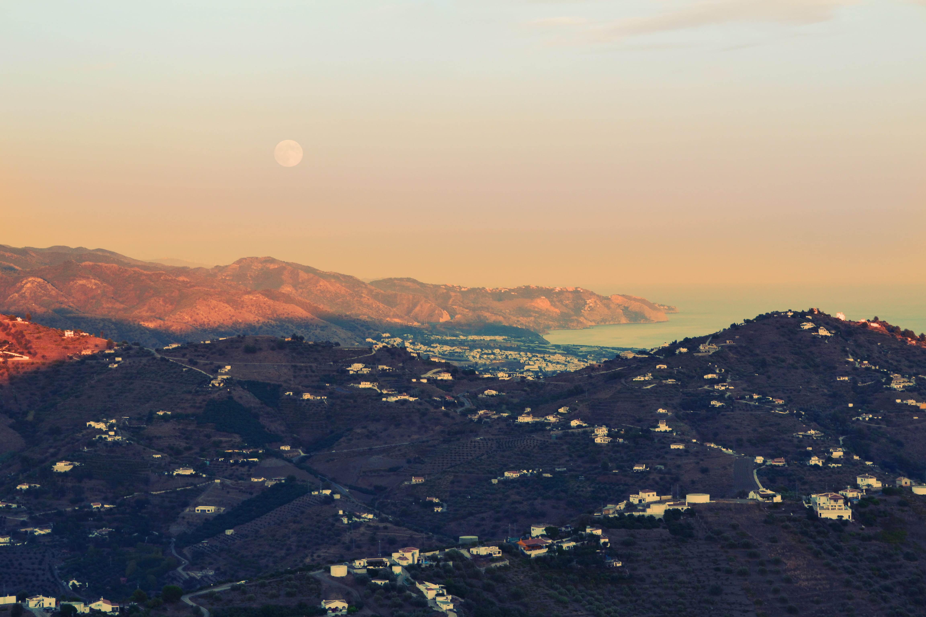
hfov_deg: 27.0
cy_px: 308
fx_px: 1929
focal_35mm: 75
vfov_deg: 18.2
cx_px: 463
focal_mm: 50
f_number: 9
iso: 400
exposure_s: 1/80
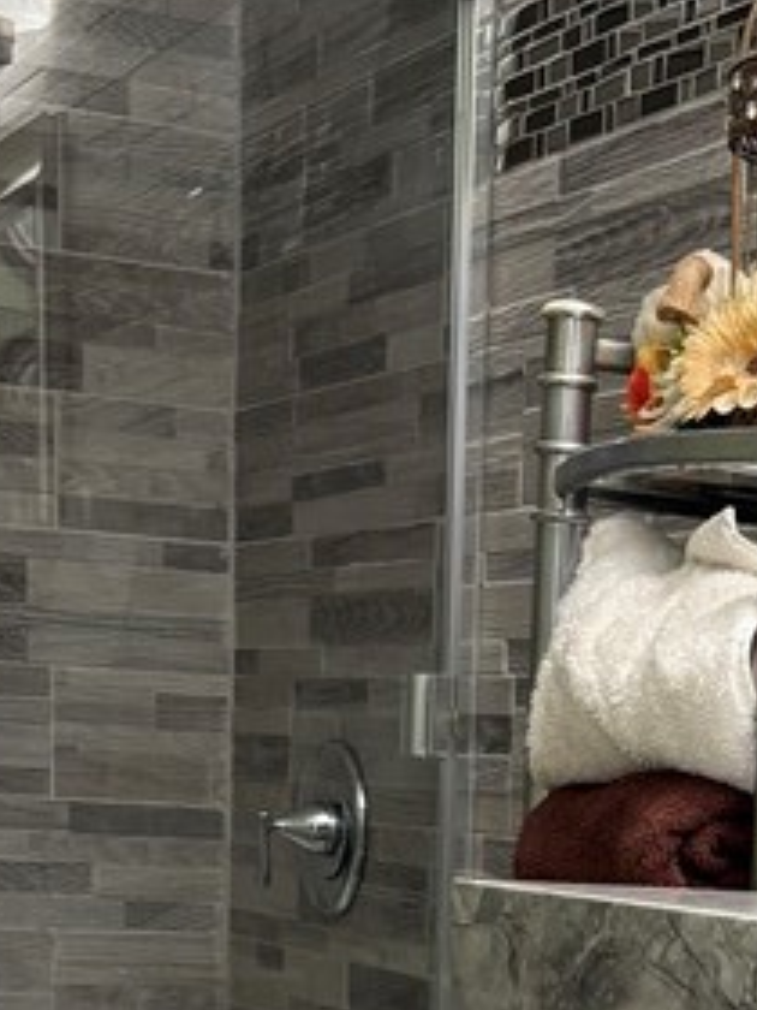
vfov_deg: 19.1
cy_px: 1309
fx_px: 2770
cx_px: 696
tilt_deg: -10.5
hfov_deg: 15.4
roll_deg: -4.2
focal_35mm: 95
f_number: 1.6
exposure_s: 1/60
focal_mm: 5.96
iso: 160
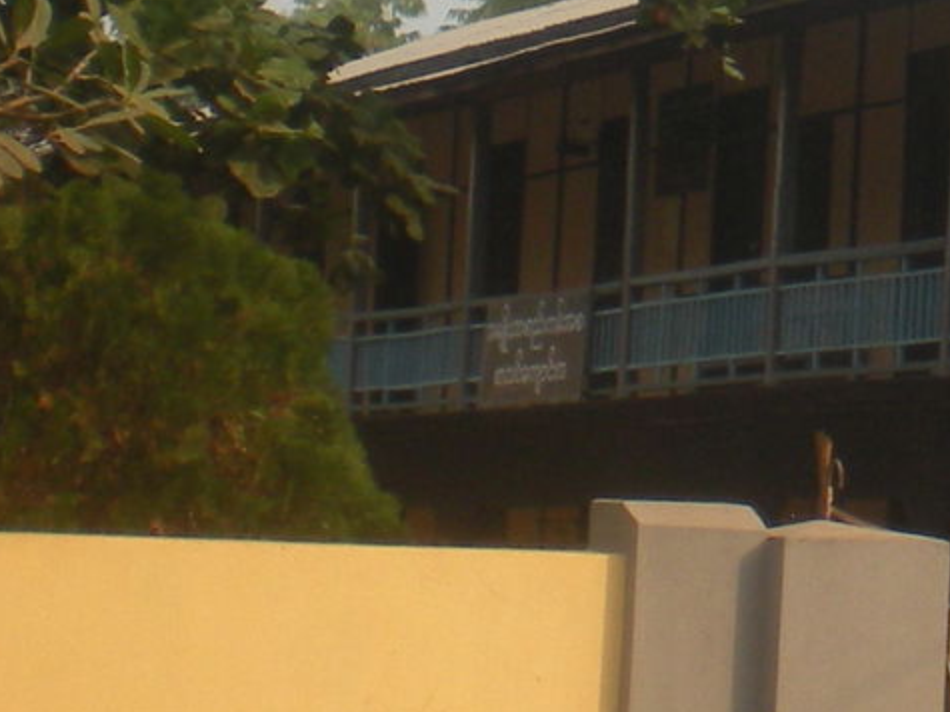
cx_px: 1494
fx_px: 4884
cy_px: 64
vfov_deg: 8.3
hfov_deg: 10.7
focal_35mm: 178
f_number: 4.9
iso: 89
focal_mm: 7.4
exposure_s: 1/269
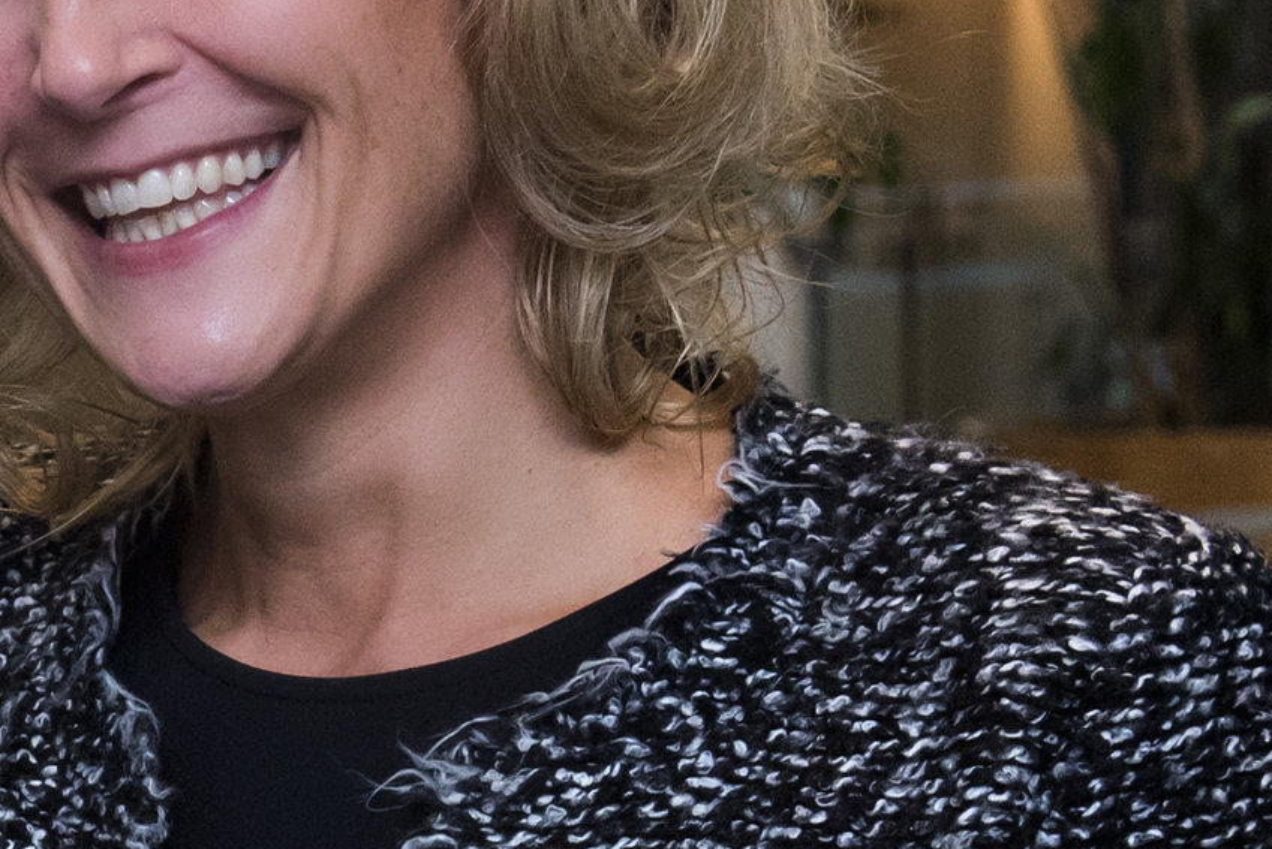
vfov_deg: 7.5
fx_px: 6434
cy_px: 728
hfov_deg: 11.0
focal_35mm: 182
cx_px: -360
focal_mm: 42
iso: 1250
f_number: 4.5
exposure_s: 1/200
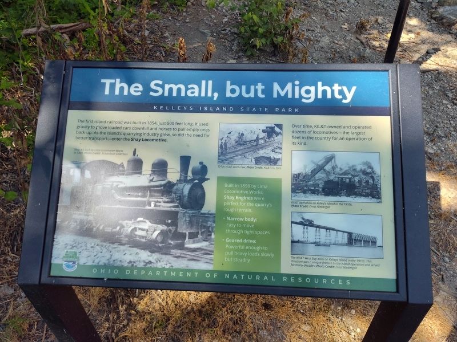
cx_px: 228
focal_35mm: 23
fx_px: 304
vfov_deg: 58.9
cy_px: 171
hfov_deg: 73.9
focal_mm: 5.56
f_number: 1.8
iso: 100
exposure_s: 1/442
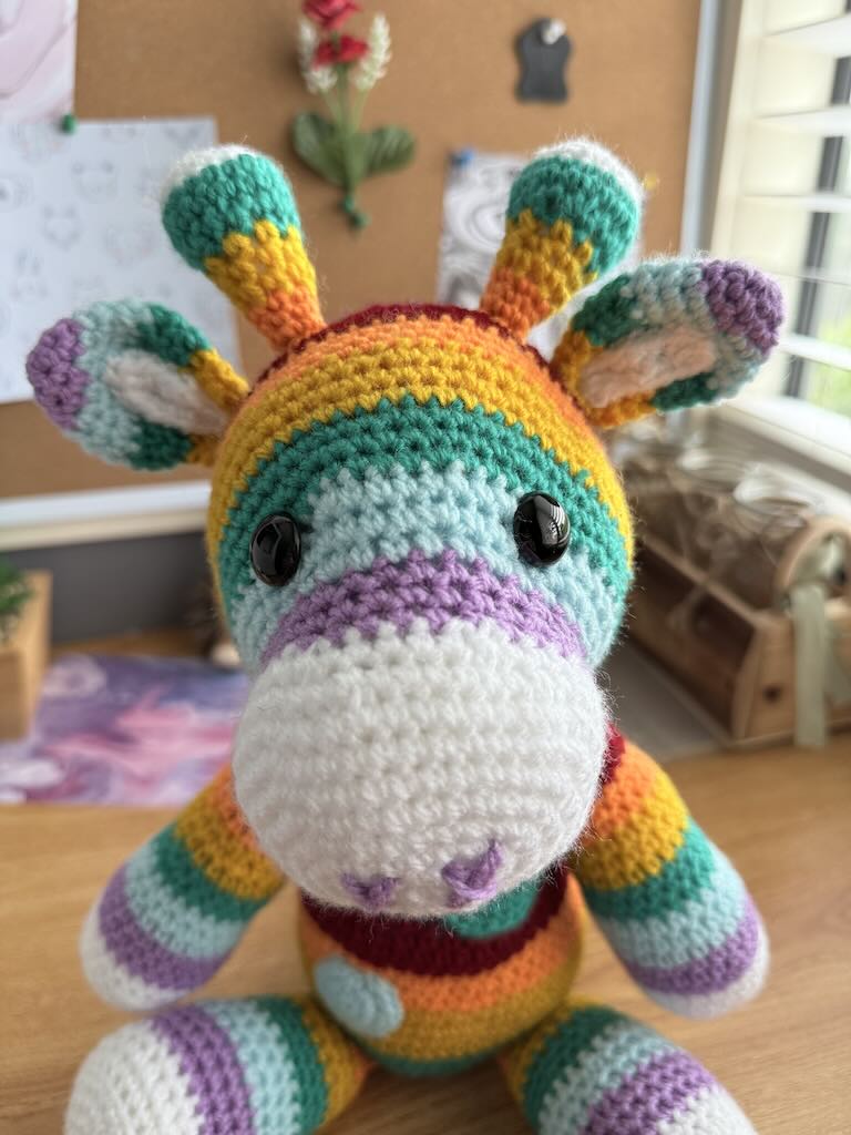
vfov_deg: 71.6
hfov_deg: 56.8
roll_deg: -1.0
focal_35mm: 24
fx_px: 787
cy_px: 568
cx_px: 426
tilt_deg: -24.0
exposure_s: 1/121
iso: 200
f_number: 1.78
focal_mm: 6.76
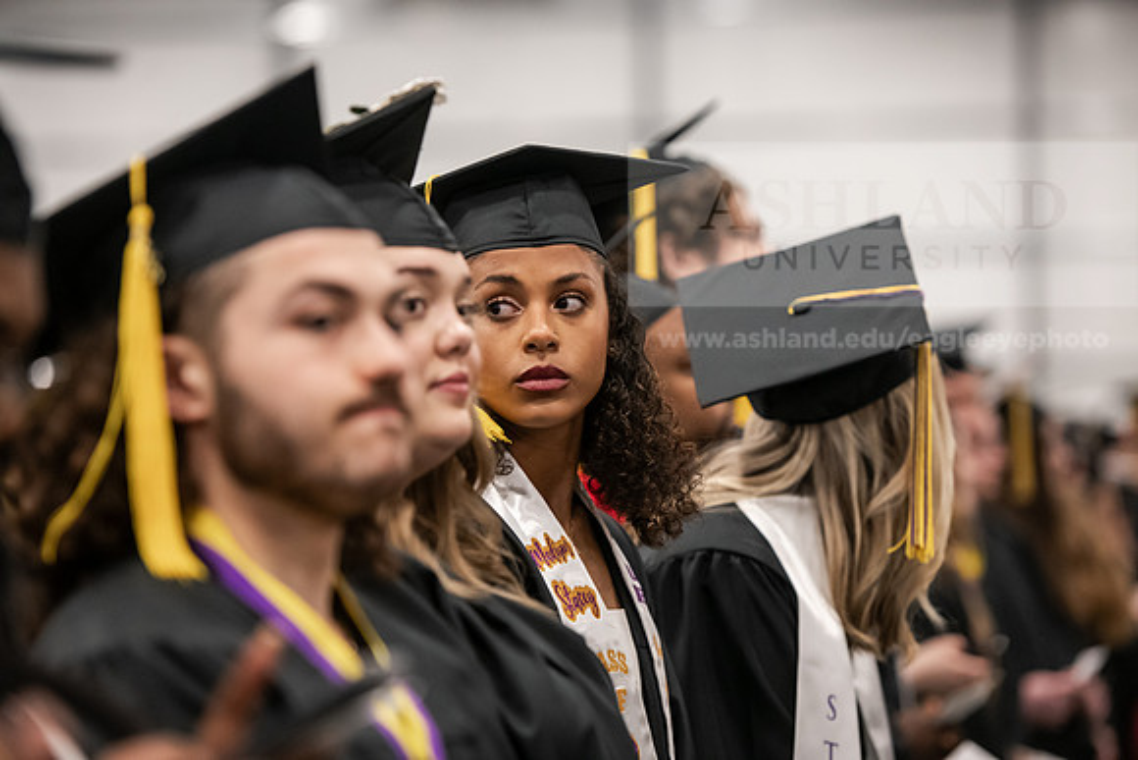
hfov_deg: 14.7
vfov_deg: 9.8
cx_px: 569
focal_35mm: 140
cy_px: 380
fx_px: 4426
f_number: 3.2
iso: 3200
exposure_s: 1/200
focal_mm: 140
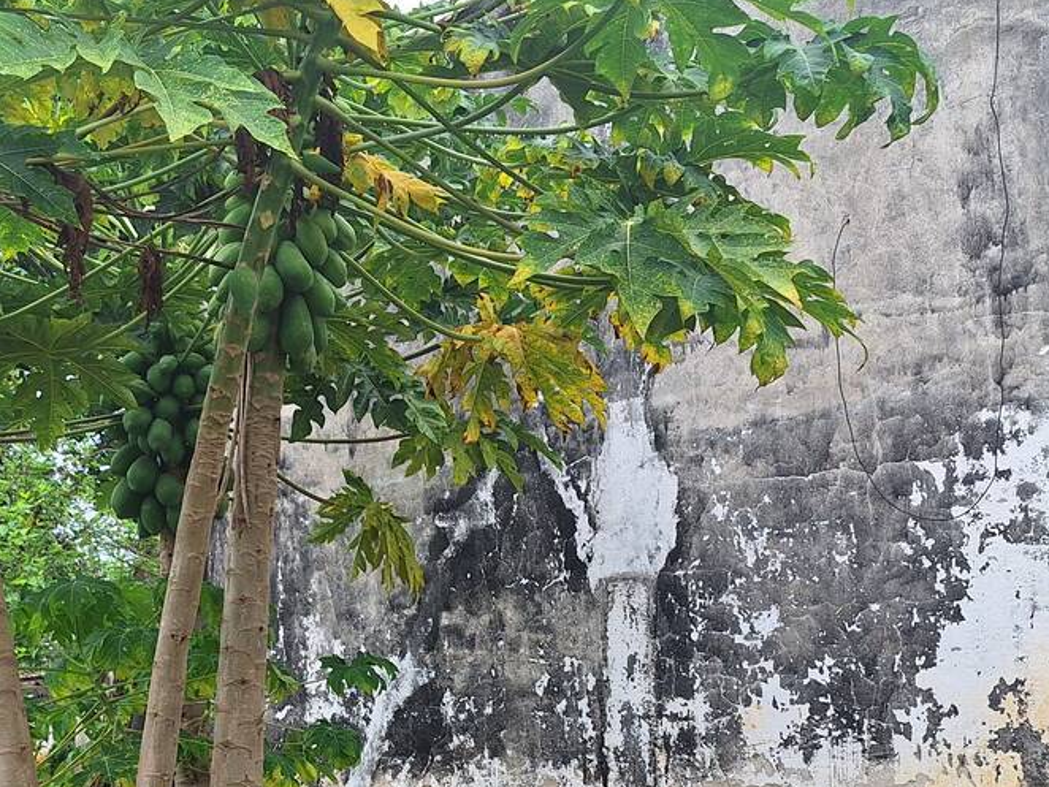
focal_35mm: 50
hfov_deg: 37.6
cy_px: 673
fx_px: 1516
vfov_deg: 28.3
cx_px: 328
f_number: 1.8
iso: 40
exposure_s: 1/1062
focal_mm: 5.54
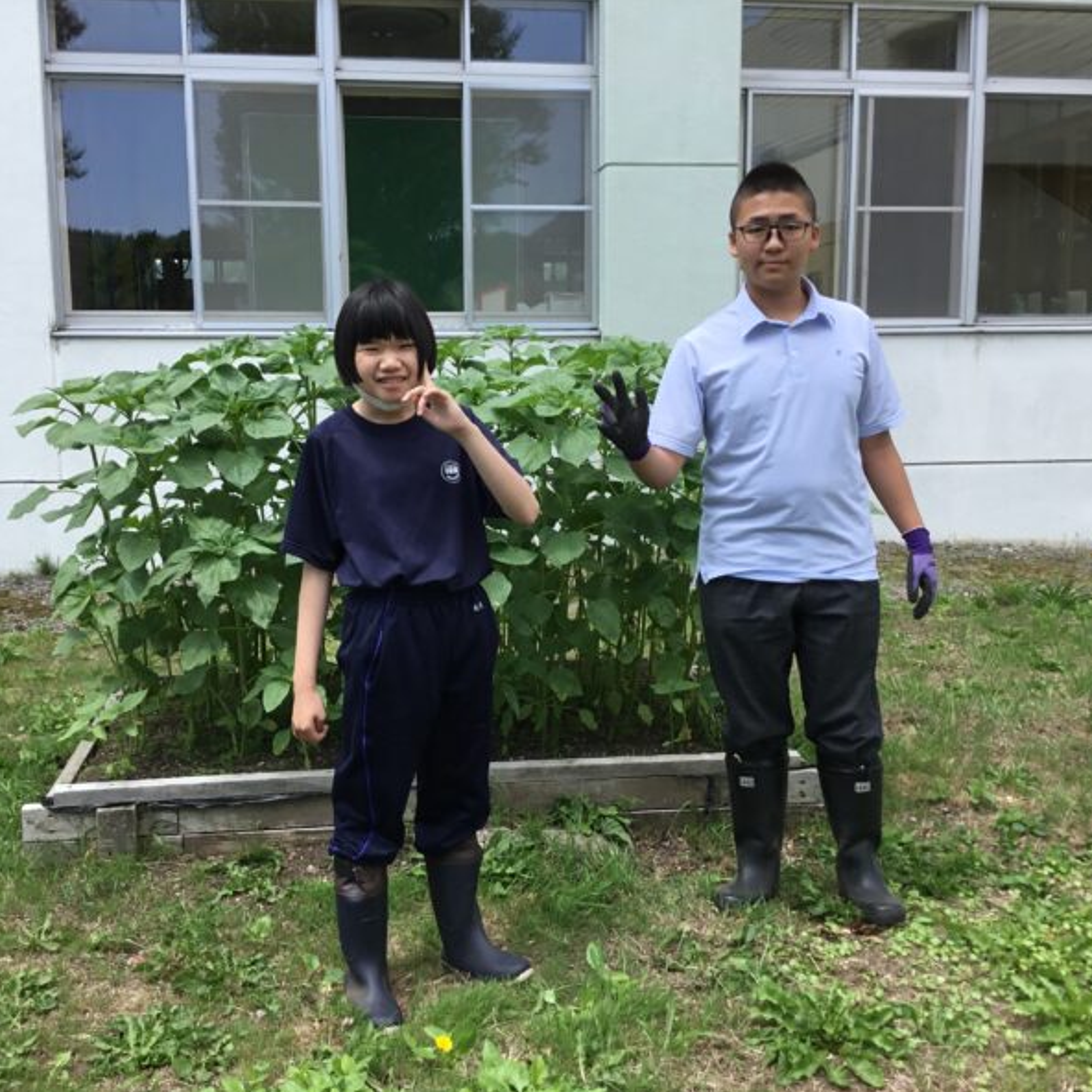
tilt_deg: -8.5
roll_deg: -0.3
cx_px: 529
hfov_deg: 44.9
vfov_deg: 44.9
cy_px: 550
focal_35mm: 37
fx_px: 1321
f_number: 2.4
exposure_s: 1/754
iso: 25
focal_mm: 3.3
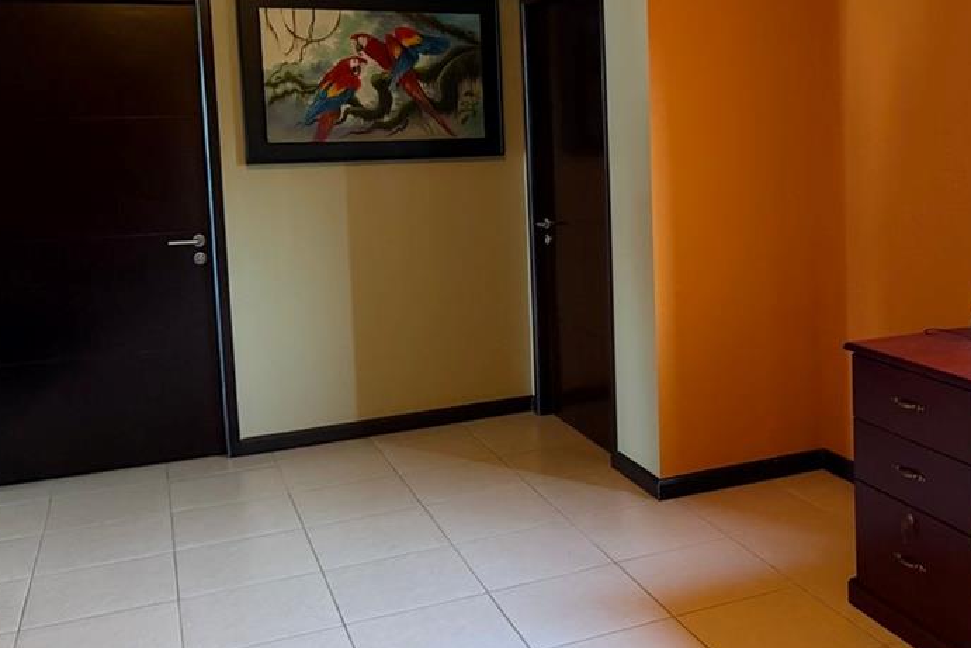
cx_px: 653
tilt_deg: -5.3
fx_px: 998
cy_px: 236
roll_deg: -1.0
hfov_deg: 50.9
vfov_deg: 35.7
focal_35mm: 37
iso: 800
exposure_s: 1/30
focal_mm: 6.76
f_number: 1.78
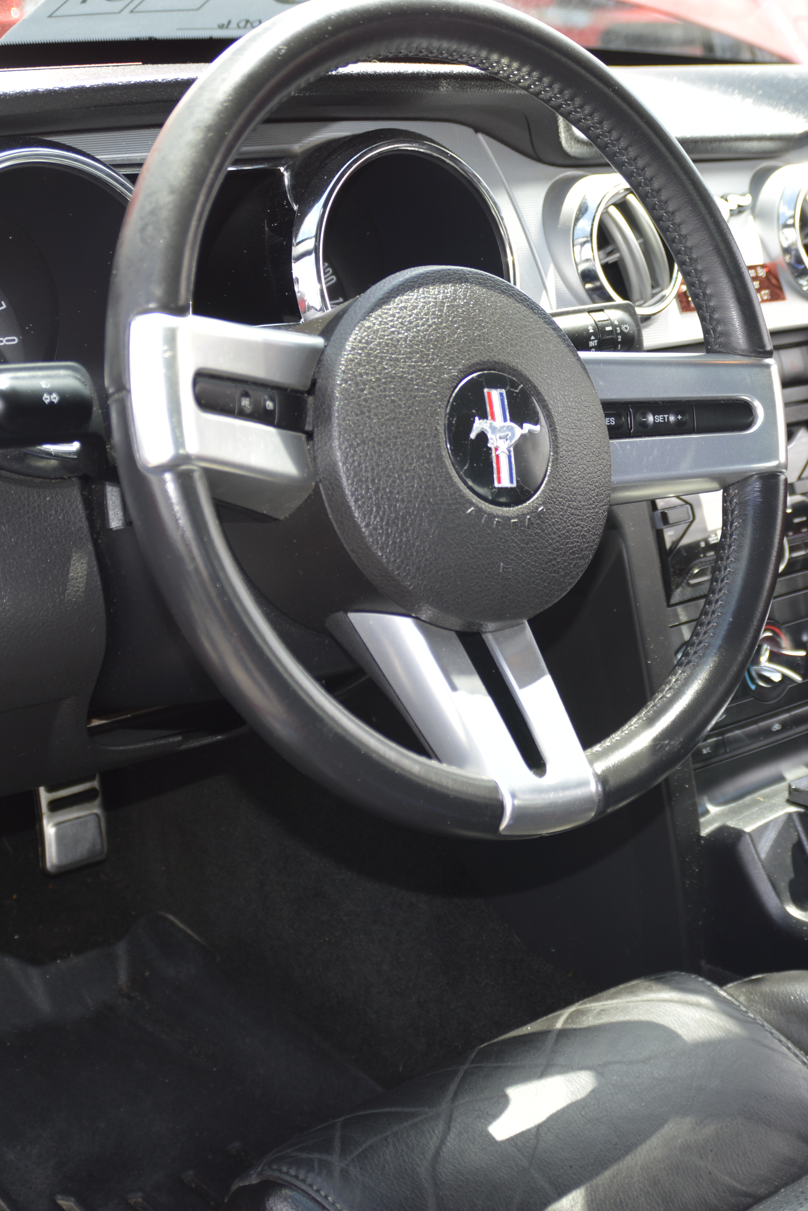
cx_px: 453
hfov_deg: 23.9
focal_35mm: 57
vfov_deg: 35.2
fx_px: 1911
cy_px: 602
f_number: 4
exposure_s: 1/125
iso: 100
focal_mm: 25
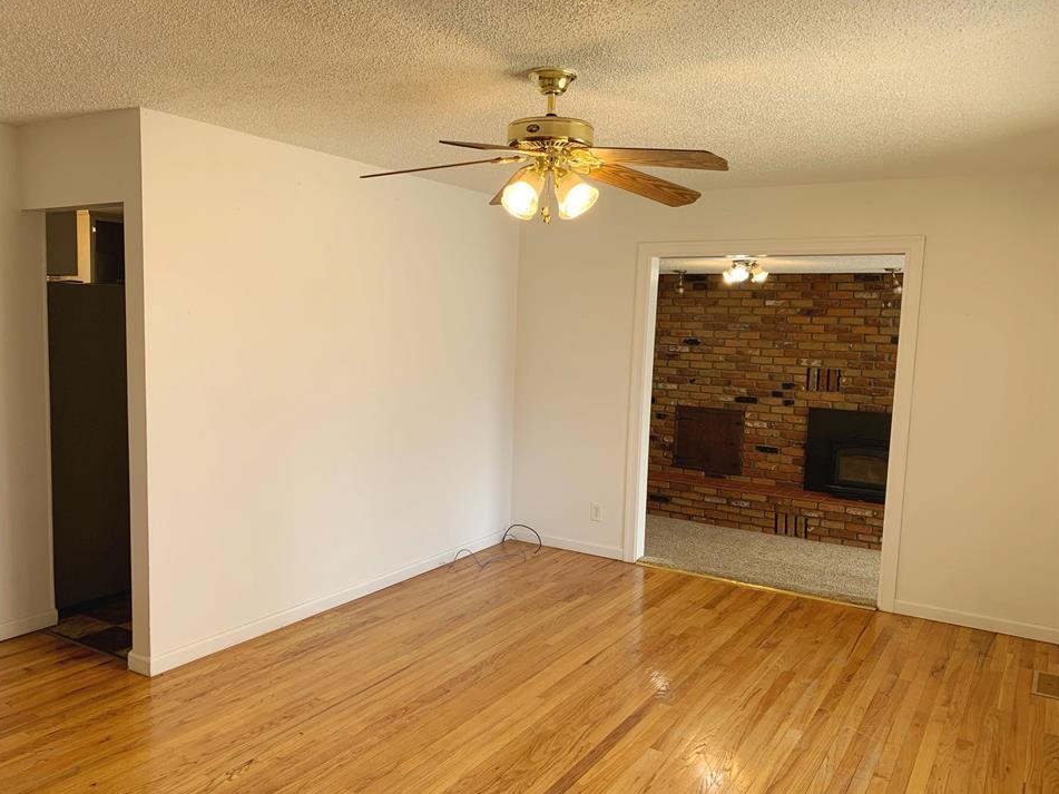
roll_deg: -0.8
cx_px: 491
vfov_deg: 49.7
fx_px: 856
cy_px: 421
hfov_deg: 63.4
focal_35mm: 28
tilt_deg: -5.8
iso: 25
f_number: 1.8
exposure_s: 1/121
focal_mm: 4.25
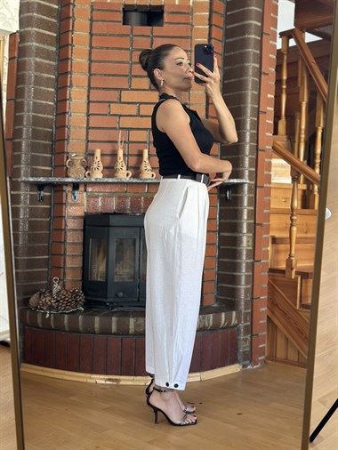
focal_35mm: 48
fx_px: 624
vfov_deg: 39.6
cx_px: 169
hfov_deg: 30.3
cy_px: 225
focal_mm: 6.86
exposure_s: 1/64
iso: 125
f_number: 1.78
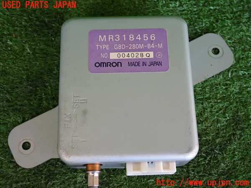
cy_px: 94
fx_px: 341
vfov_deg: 30.9
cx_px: 126
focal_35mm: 47
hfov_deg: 40.4
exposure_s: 1/50
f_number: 3.1
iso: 200
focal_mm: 8.4
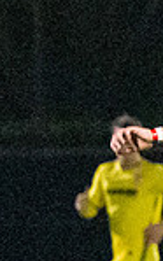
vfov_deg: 2.0
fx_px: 7634
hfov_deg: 1.2
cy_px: 397
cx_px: 714
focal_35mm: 1073
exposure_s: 1/1000
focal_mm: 120
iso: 8000
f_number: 2.8
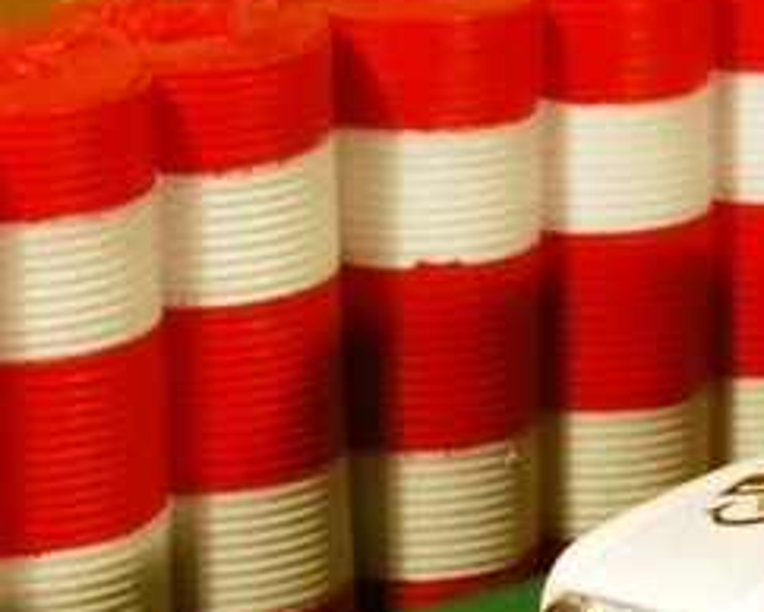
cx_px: 1010
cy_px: 388
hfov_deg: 7.5
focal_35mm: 256
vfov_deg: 6.1
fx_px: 5783
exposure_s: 1/15
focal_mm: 55
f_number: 18
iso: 400
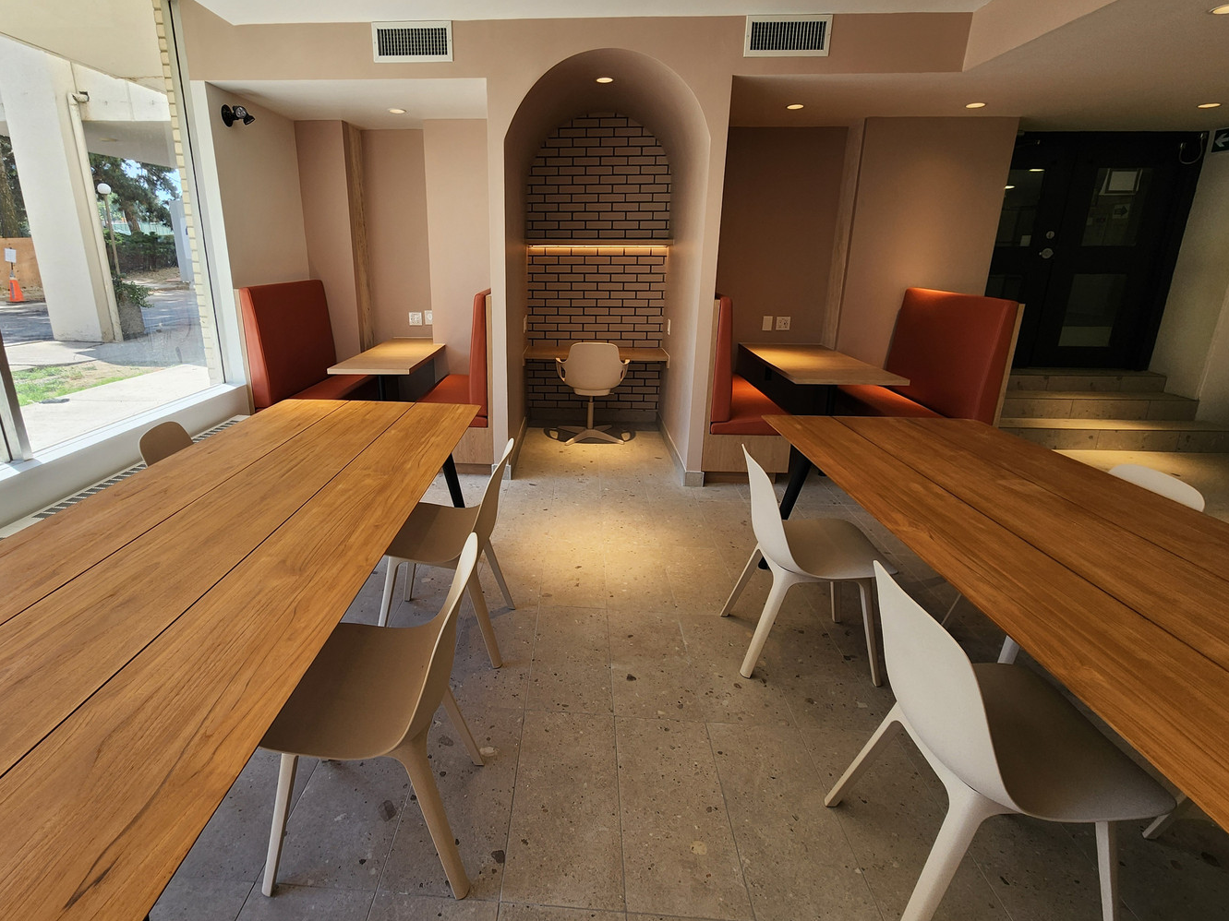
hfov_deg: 97.9
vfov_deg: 81.4
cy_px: 405
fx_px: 533
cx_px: 560
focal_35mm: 15
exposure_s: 1/296
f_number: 2.2
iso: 50
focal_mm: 2.2
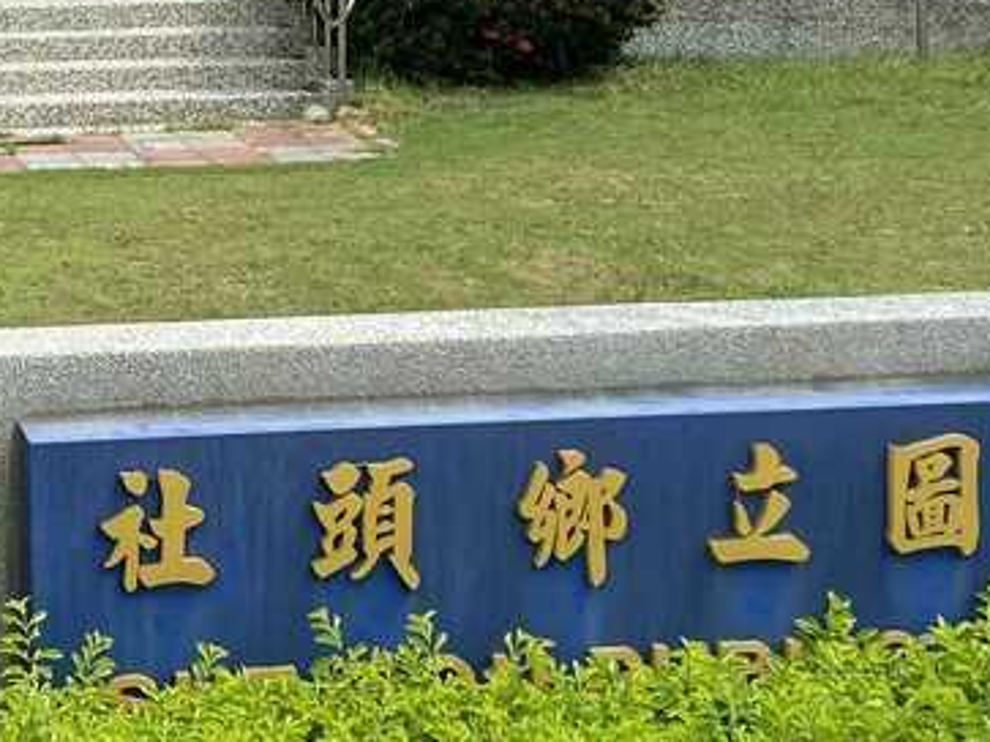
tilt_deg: -6.0
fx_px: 2459
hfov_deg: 22.2
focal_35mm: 86
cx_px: 93
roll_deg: +0.4
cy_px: 8
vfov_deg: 16.8
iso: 32
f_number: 1.8
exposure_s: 1/2066
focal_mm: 4.25
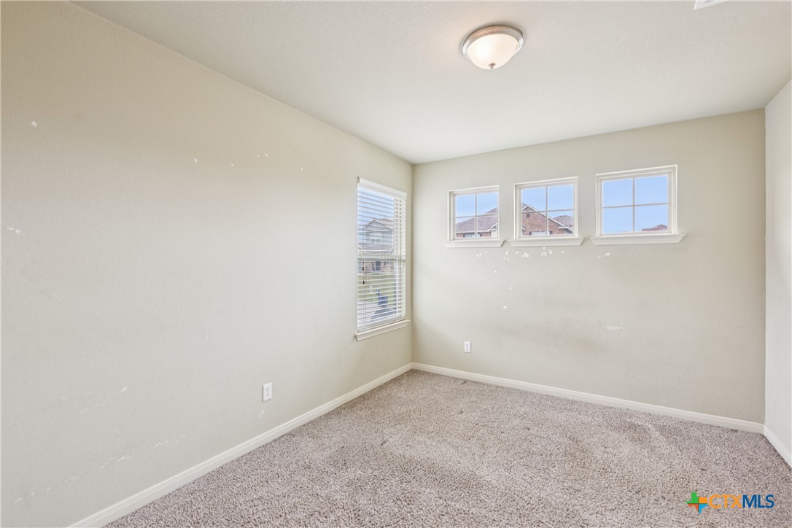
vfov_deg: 73.7
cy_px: 264
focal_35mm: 16
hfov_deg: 96.7
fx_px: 352
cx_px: 396
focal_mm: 16
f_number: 6.7
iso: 140
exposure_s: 1/15
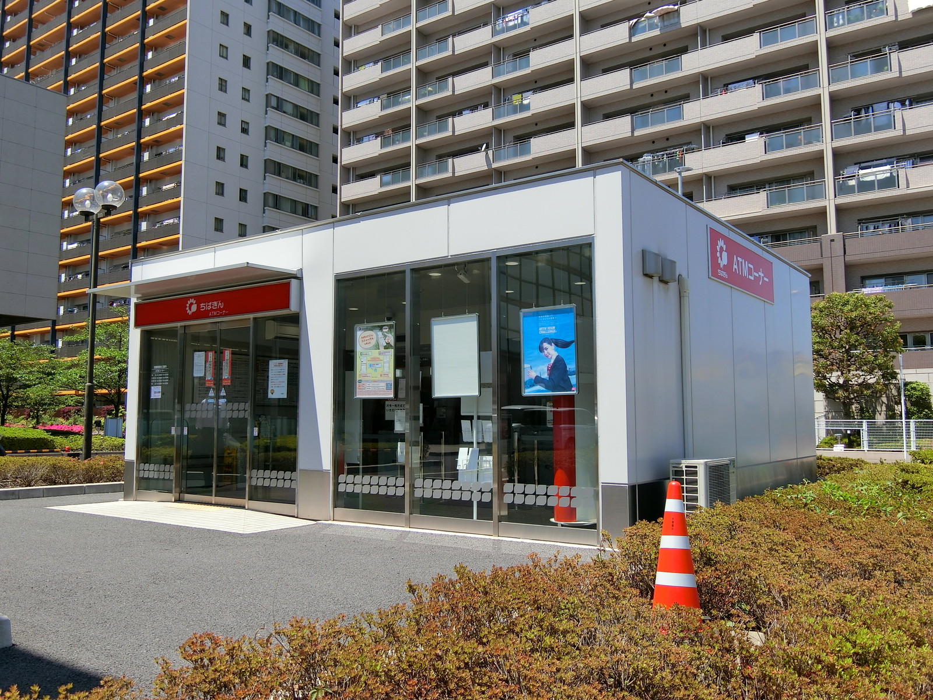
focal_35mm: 30
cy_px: 350
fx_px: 809
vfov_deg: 46.8
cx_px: 466
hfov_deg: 60.0
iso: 80
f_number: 3.3
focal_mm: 6.4
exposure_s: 1/640
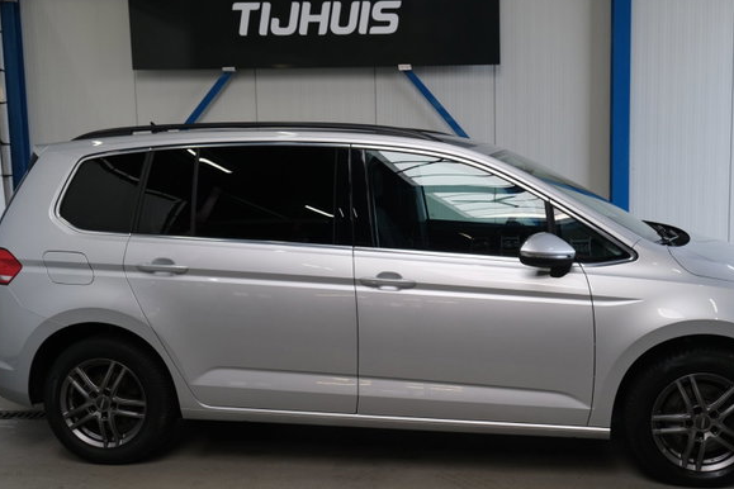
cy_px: 243
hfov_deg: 46.2
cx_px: 428
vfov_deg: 31.9
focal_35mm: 42
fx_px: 856
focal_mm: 21.4
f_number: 4.5
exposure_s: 1/110
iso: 320
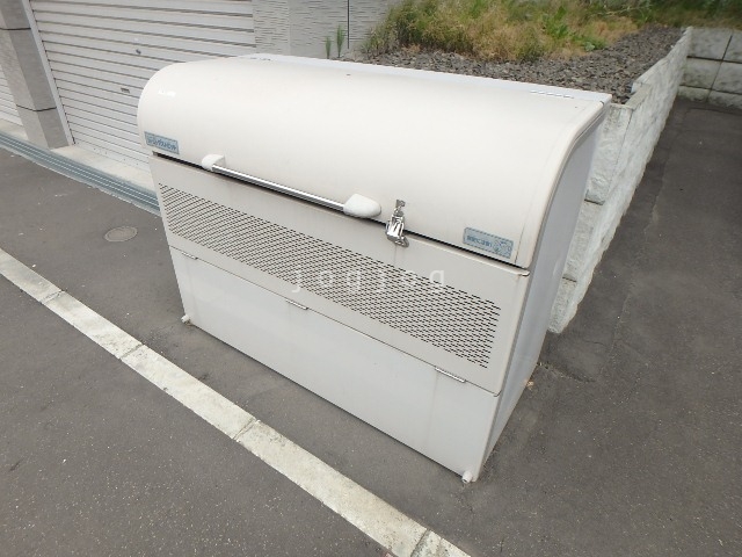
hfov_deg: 79.0
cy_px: 278
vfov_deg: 63.4
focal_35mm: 21
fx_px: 450
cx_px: 371
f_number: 3.5
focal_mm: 3.7
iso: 125
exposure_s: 1/60
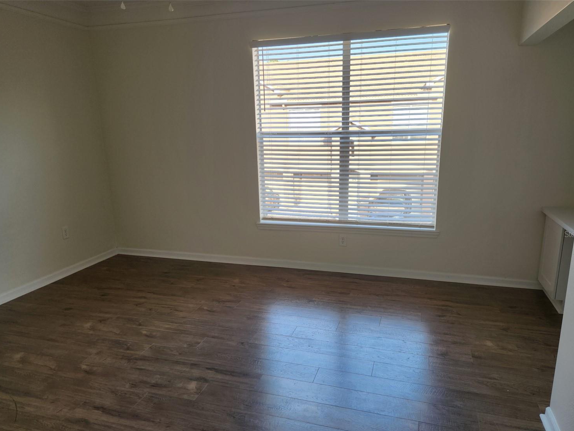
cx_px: 289
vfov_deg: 54.8
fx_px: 415
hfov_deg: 69.4
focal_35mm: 25
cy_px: 234
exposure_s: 1/180
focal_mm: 5.4
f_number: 1.8
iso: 50
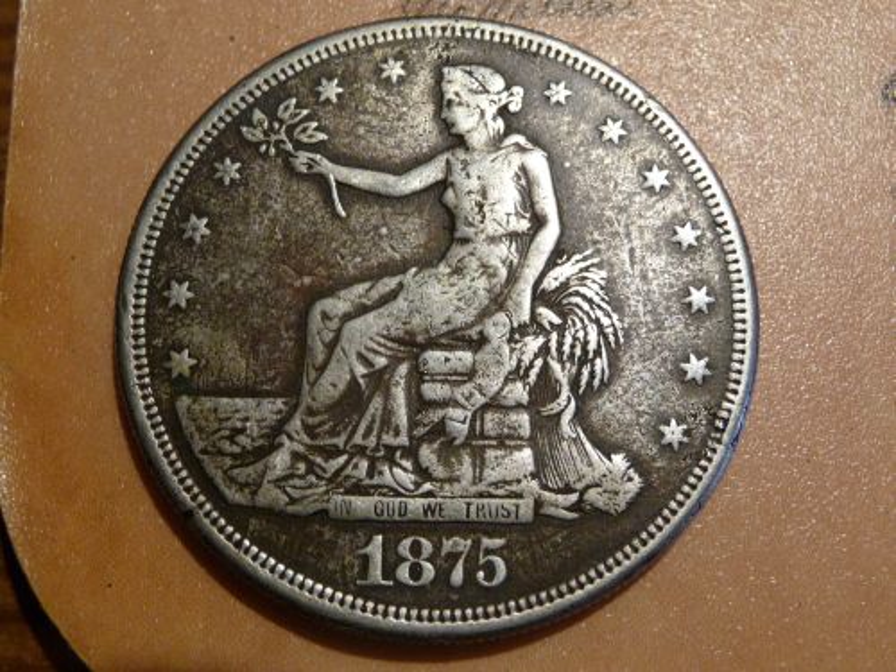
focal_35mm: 45
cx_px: 448
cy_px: 336
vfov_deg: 32.2
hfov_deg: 42.1
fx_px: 1165
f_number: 4.1
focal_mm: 7.6
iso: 320
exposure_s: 1/30
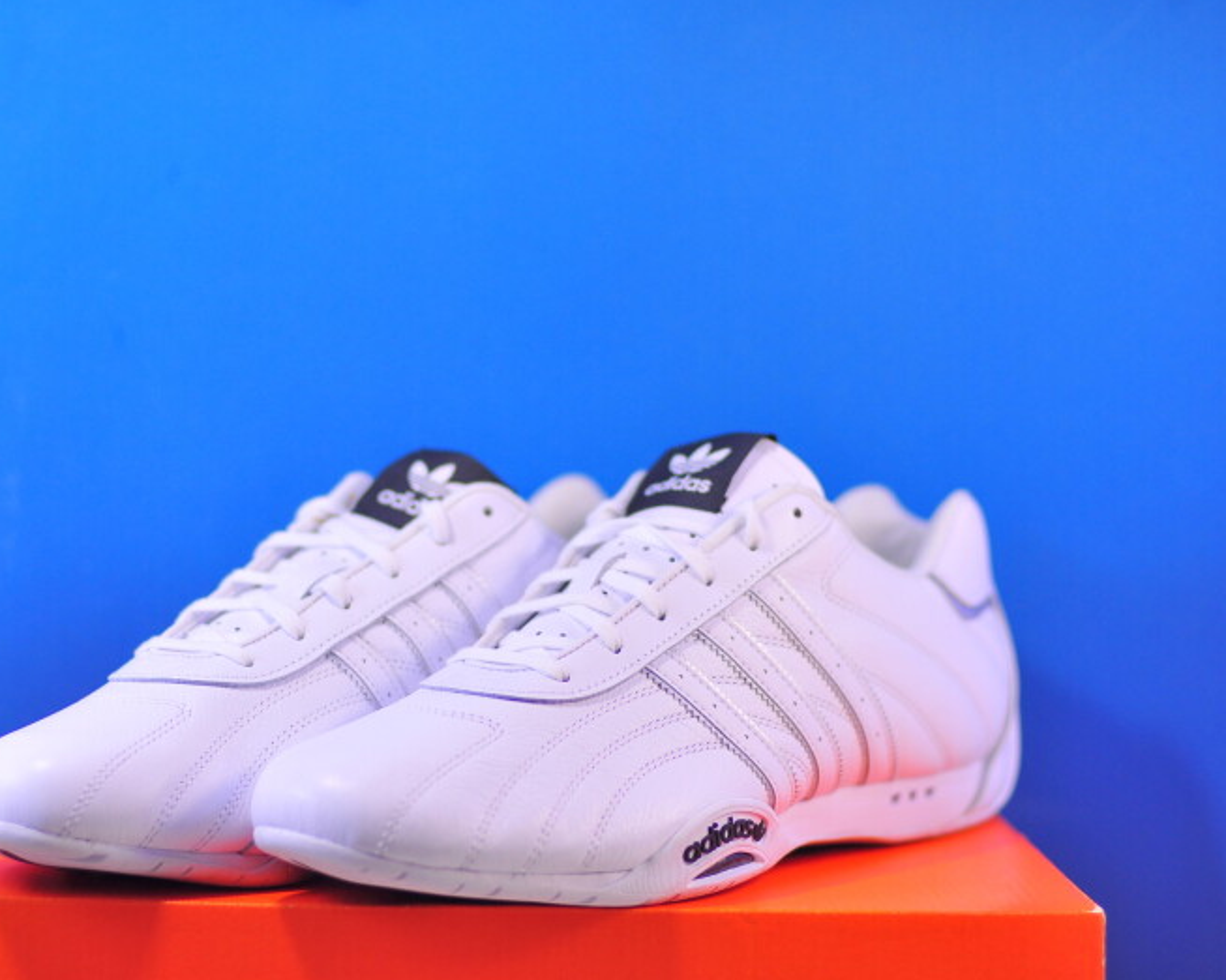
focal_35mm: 86
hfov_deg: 22.2
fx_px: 3120
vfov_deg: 17.9
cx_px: 510
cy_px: 492
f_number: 2
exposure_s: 1/320
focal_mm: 50
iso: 250
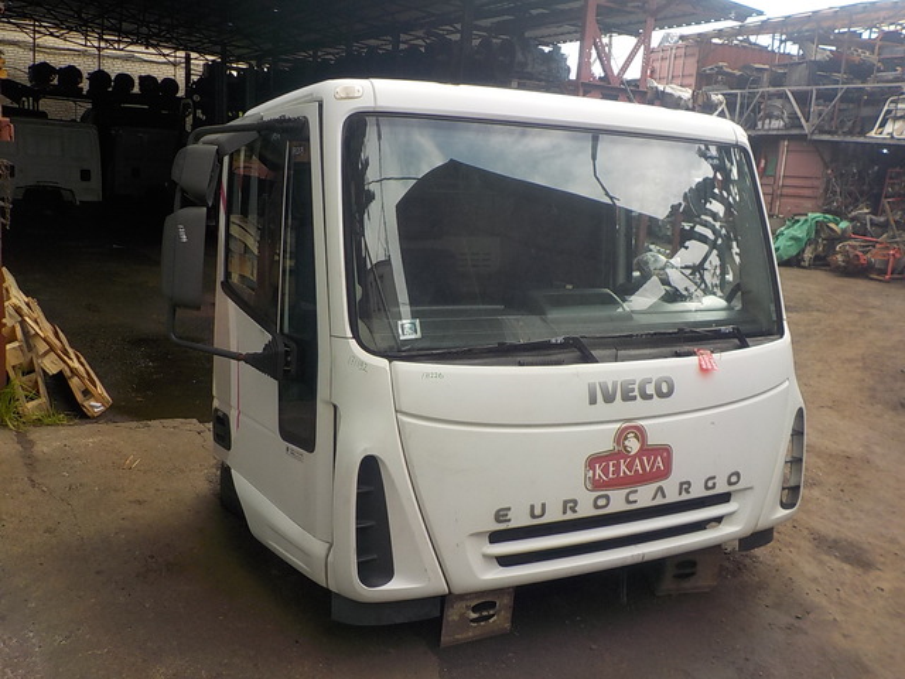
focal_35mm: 30
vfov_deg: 46.8
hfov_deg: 60.0
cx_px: 452
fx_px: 784
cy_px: 340
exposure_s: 1/320
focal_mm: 4.1
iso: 125
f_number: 3.3
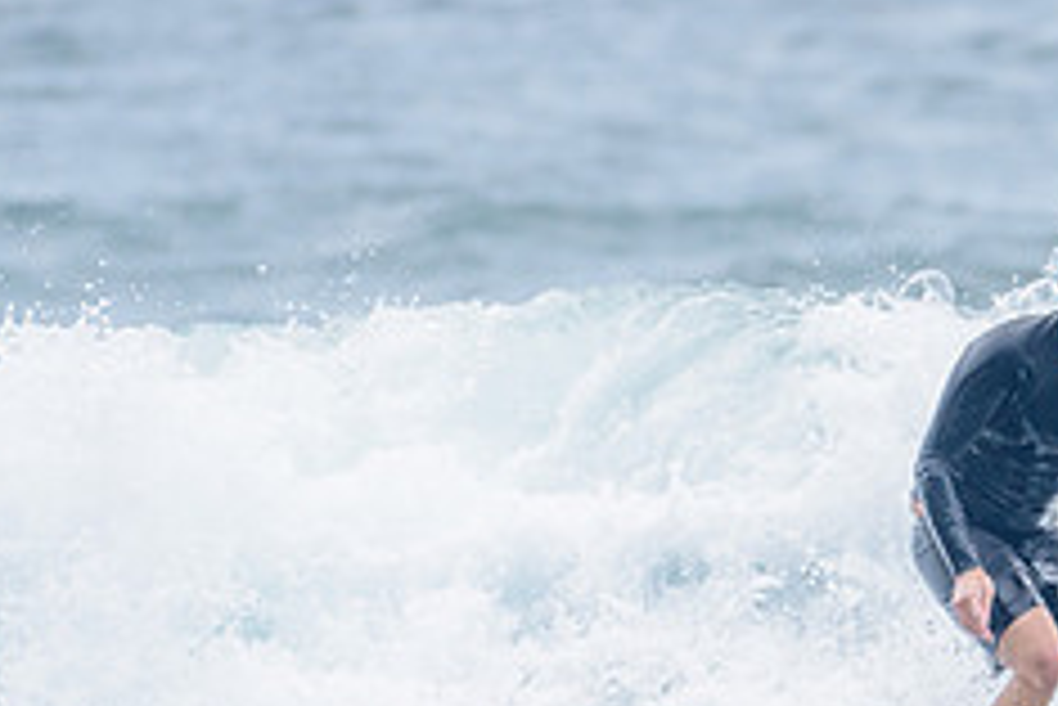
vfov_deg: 0.9
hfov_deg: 1.4
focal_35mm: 1510
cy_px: 579
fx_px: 44403
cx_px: 1185
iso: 320
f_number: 5.6
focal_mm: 500
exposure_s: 1/2000
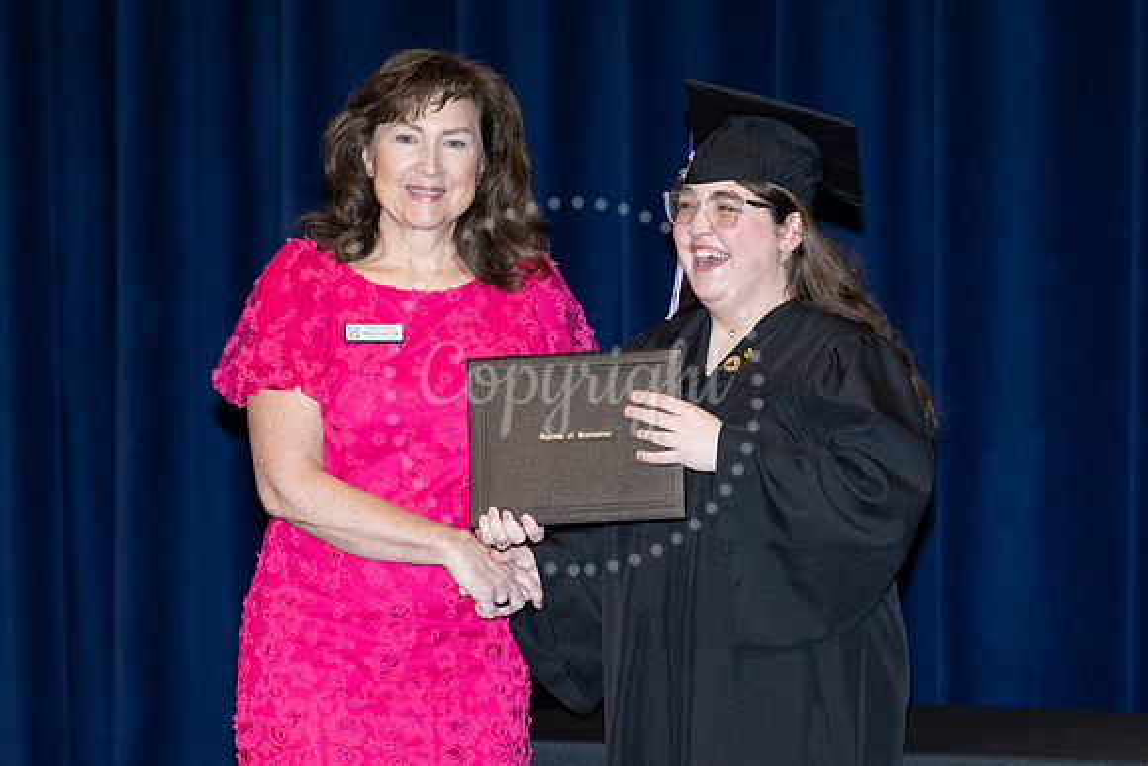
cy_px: 430
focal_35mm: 176
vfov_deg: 7.8
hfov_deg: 11.7
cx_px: 762
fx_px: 5617
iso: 1000
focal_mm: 115
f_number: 5.6
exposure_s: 1/200
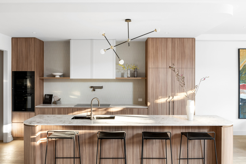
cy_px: 82
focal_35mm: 32
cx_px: 123
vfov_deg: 41.1
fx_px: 219
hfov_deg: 58.7
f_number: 14
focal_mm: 32
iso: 200
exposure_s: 1.6
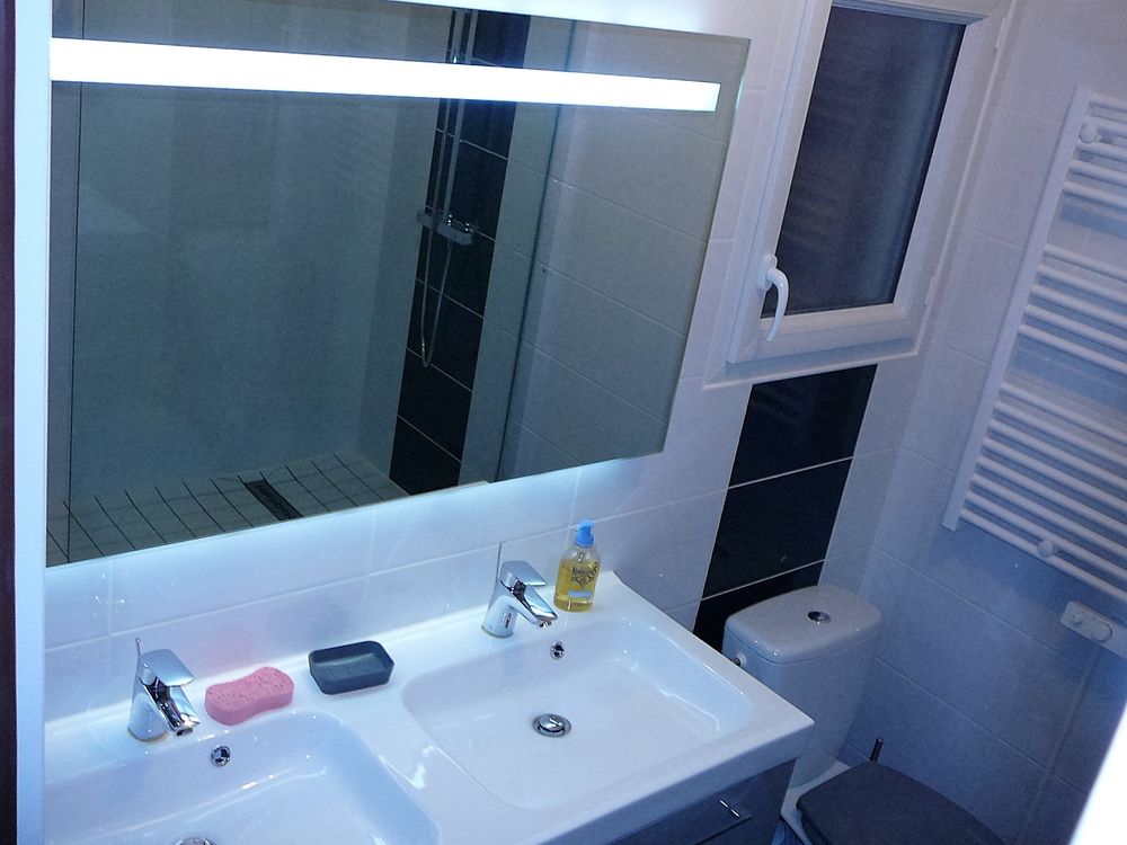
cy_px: 422
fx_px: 1140
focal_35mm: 35
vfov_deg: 40.7
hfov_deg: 52.6
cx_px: 564
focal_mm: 5.2
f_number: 2.8
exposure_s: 1/30
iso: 100
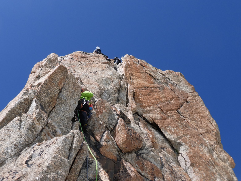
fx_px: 369
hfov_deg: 36.2
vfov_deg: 27.5
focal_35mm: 53
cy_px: 90
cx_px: 120
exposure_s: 1/800
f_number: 4.4
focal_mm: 9
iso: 100
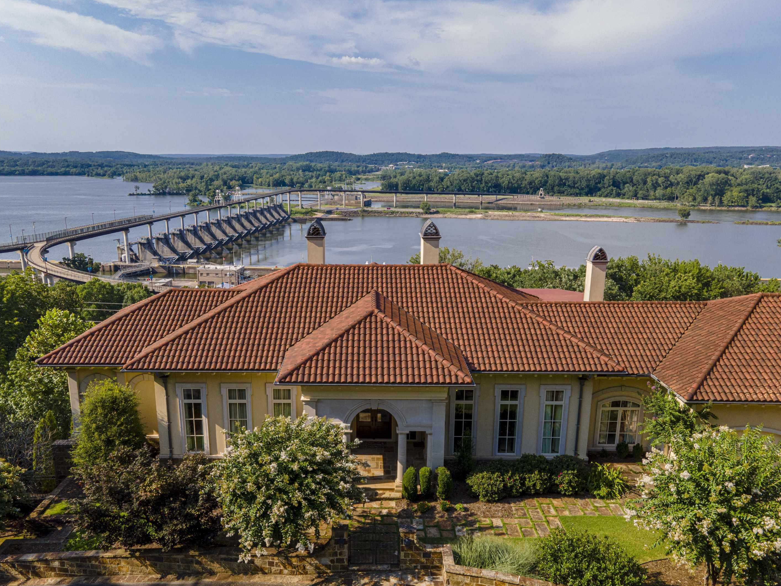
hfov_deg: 67.3
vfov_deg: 53.0
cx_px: 379
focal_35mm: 26
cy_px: 316
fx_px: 587
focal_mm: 4.5
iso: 100
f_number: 2.8
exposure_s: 1/400
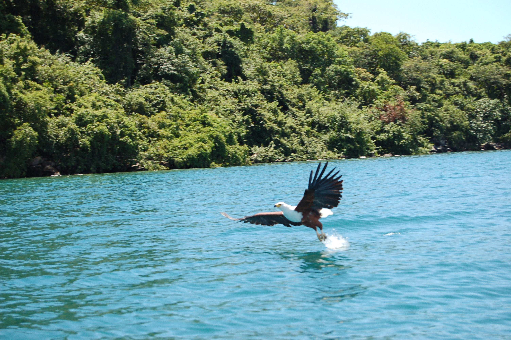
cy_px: 170
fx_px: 1170
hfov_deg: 24.6
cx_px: 256
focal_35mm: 82
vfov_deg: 16.5
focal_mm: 55
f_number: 5.6
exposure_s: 1/640
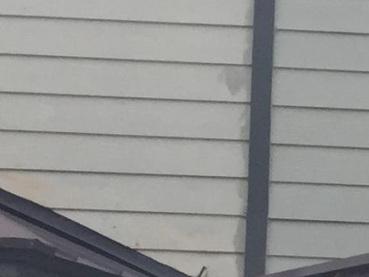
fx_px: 1920
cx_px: 1018
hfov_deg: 9.3
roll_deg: -1.5
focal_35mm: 180
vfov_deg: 7.9
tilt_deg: +0.1
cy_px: 549
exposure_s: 1/1522
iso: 32
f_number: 2.2
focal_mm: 4.15
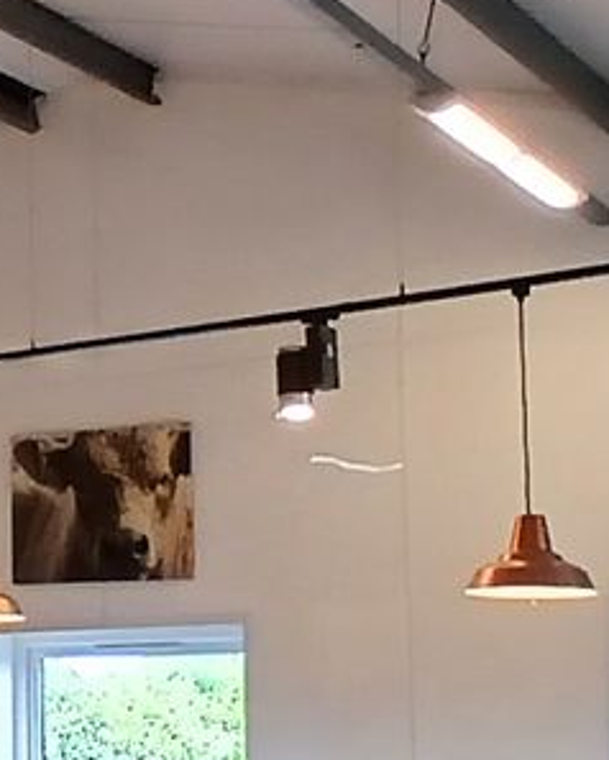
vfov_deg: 29.8
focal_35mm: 62
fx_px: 1395
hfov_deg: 22.7
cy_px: 598
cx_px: -113
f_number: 2.2
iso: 100
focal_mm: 1.4
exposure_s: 1/50
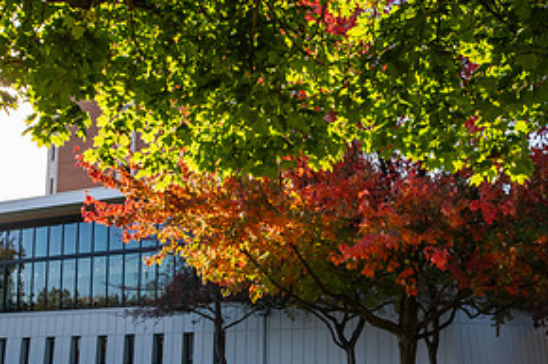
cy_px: 257
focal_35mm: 40
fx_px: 609
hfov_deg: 48.4
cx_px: 306
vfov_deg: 32.9
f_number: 18
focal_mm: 20
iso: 800
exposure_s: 1/125
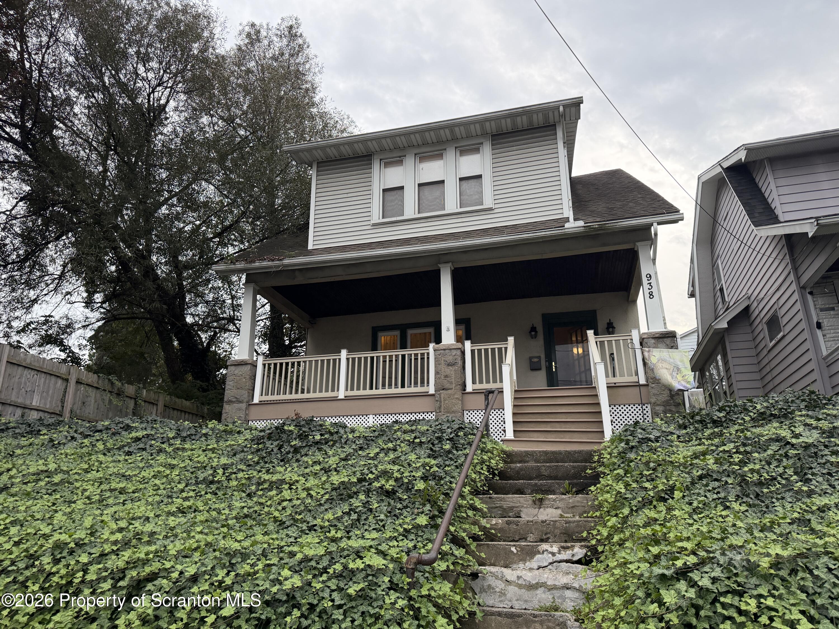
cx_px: 420
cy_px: 314
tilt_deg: +19.2
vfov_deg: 56.8
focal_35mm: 24
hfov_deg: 71.6
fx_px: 582
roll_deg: +1.9
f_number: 1.78
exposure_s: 1/148
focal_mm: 6.76
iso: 200
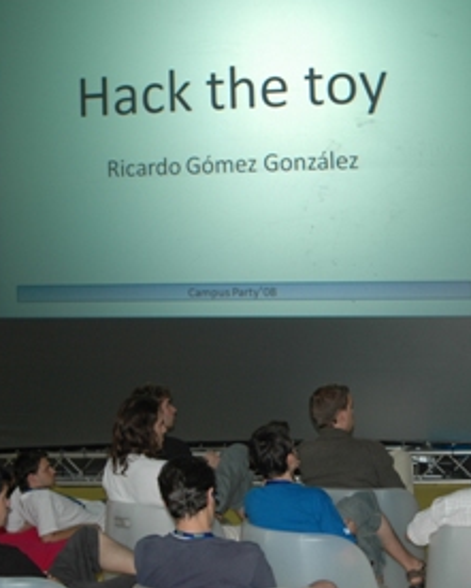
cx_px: 330
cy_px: 281
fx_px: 1115
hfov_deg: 23.7
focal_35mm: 64
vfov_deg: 29.6
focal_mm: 28
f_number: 3.3
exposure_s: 1/60
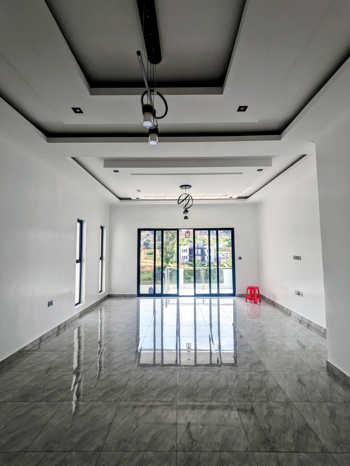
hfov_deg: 78.1
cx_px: 175
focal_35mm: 16
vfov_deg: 94.5
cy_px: 233
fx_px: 216
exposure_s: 1/505
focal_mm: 2.22
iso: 34
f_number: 2.2
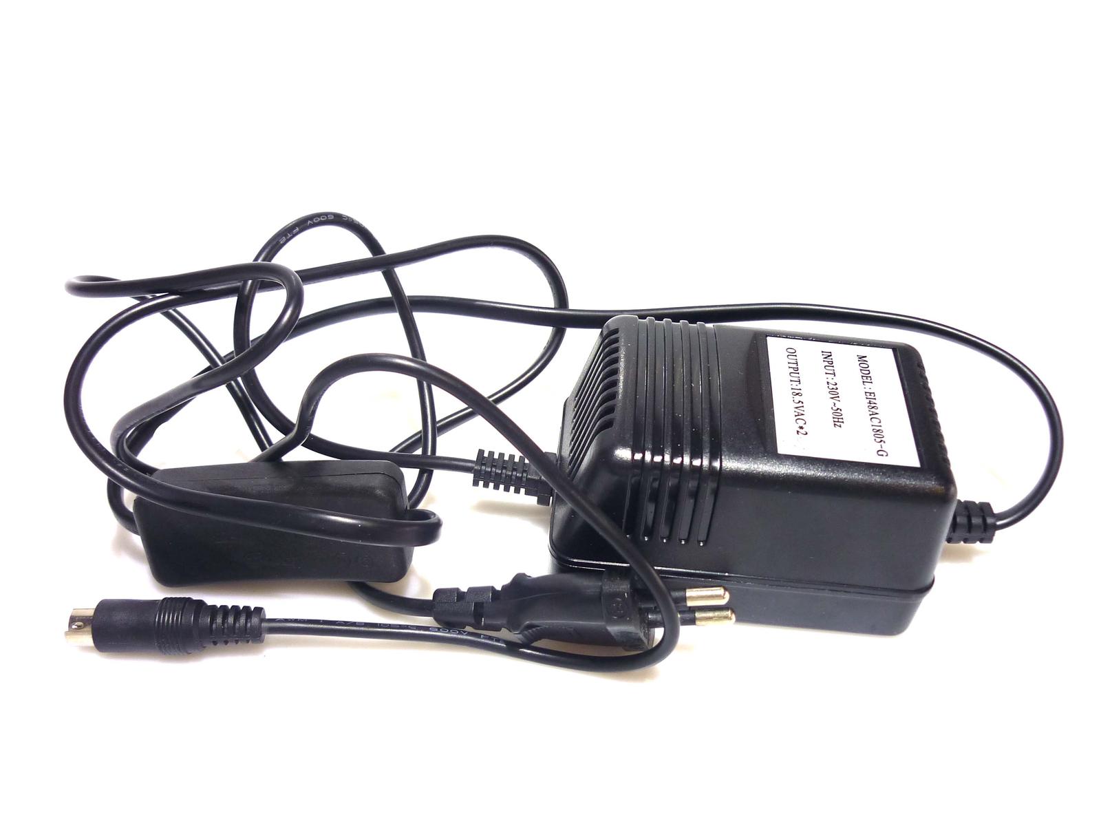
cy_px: 413
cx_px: 550
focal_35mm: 33
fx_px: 1050
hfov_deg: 55.4
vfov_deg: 42.9
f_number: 2.8
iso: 80
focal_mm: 5.5
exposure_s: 1/100
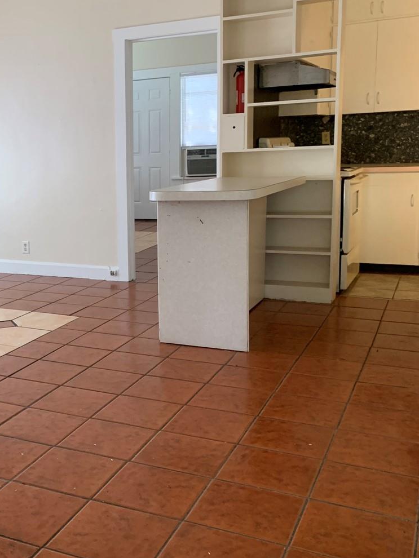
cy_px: 275
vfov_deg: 44.8
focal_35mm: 42
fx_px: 678
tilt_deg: -11.7
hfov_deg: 32.8
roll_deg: +2.7
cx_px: 49
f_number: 1.8
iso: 320
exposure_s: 1/60
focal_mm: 4.25
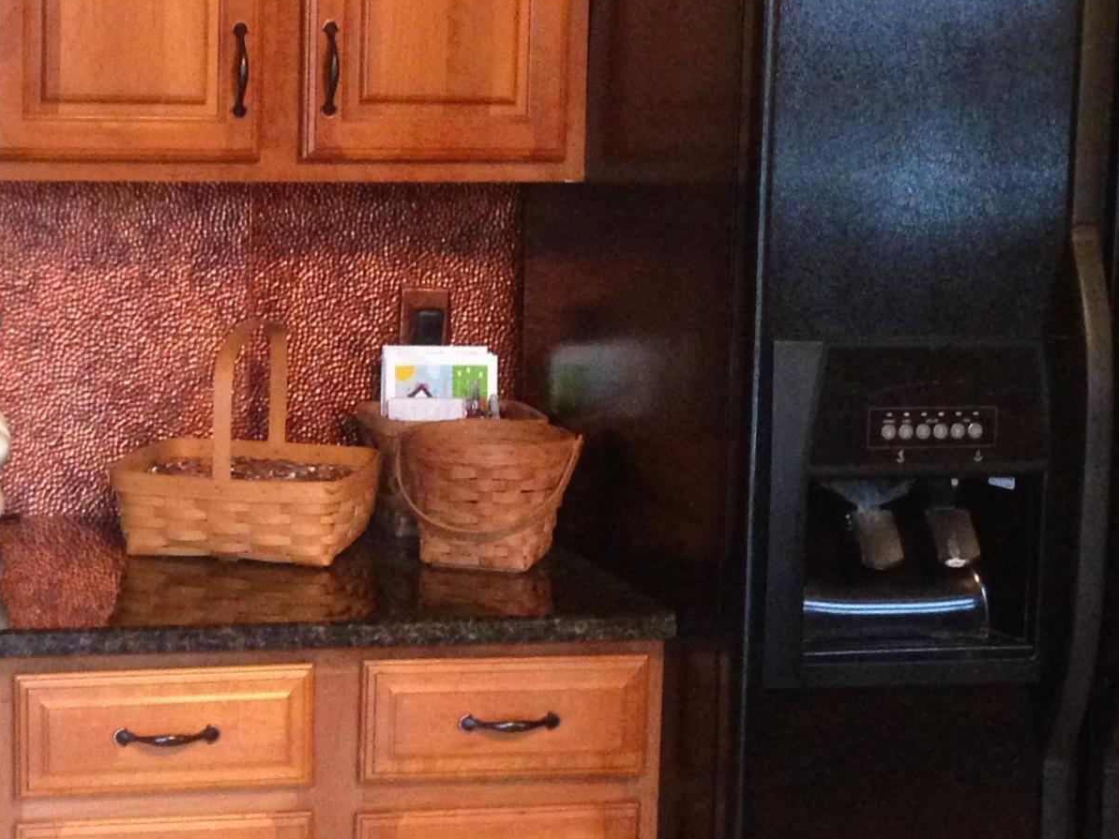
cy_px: 370
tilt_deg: -8.0
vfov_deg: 17.8
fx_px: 2683
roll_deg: -0.6
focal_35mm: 83
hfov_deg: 23.1
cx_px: 181
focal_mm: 4.12
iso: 400
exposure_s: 1/20
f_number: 2.4
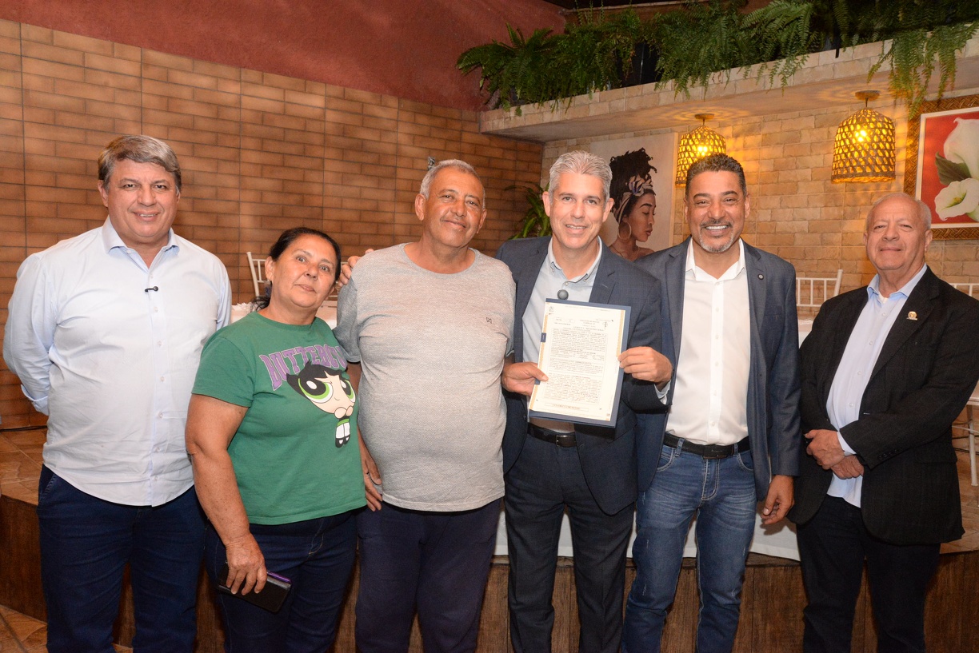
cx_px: 490
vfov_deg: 42.4
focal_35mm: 31
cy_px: 326
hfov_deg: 60.3
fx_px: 843
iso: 6400
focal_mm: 31
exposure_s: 1/80
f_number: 11
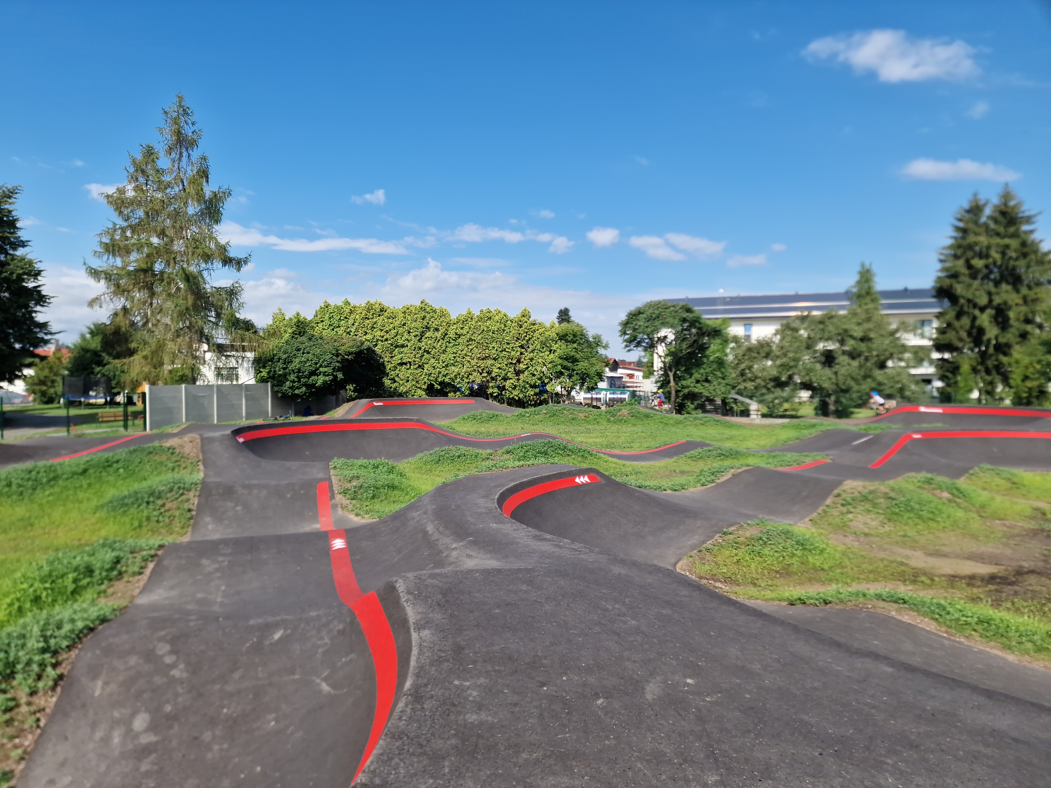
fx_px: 698
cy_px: 394
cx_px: 526
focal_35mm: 23
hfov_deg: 73.9
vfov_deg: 58.9
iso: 50
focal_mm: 6.4
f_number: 1.8
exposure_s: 1/8929
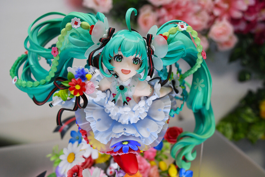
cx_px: 132
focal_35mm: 36
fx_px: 265
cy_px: 88
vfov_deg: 36.9
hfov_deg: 53.1
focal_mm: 24
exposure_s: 1/640
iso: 1000
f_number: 5.6
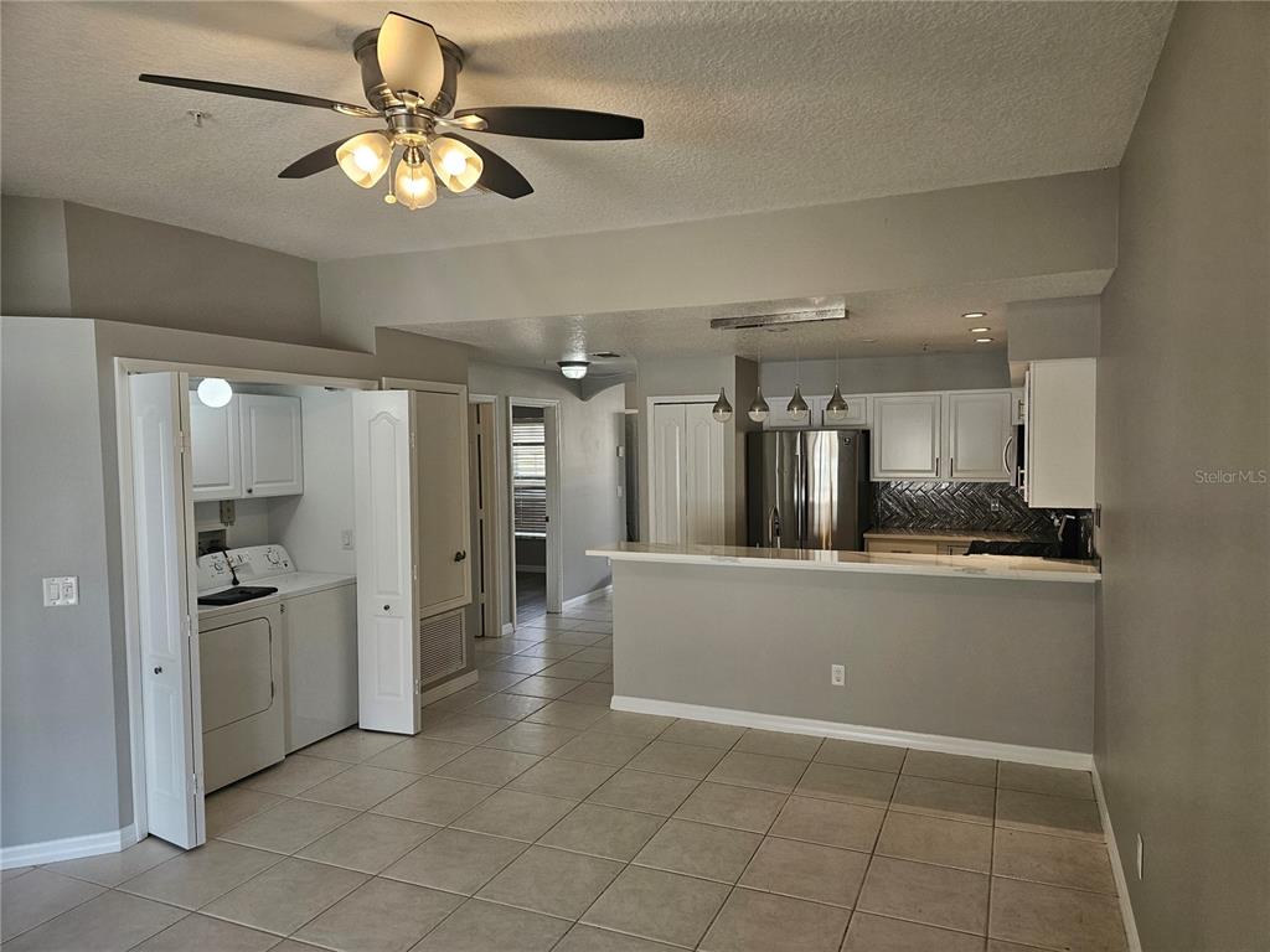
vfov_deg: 58.9
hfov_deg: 73.9
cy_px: 476
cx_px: 635
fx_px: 844
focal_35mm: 23
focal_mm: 6.3
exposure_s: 1/120
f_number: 1.7
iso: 100
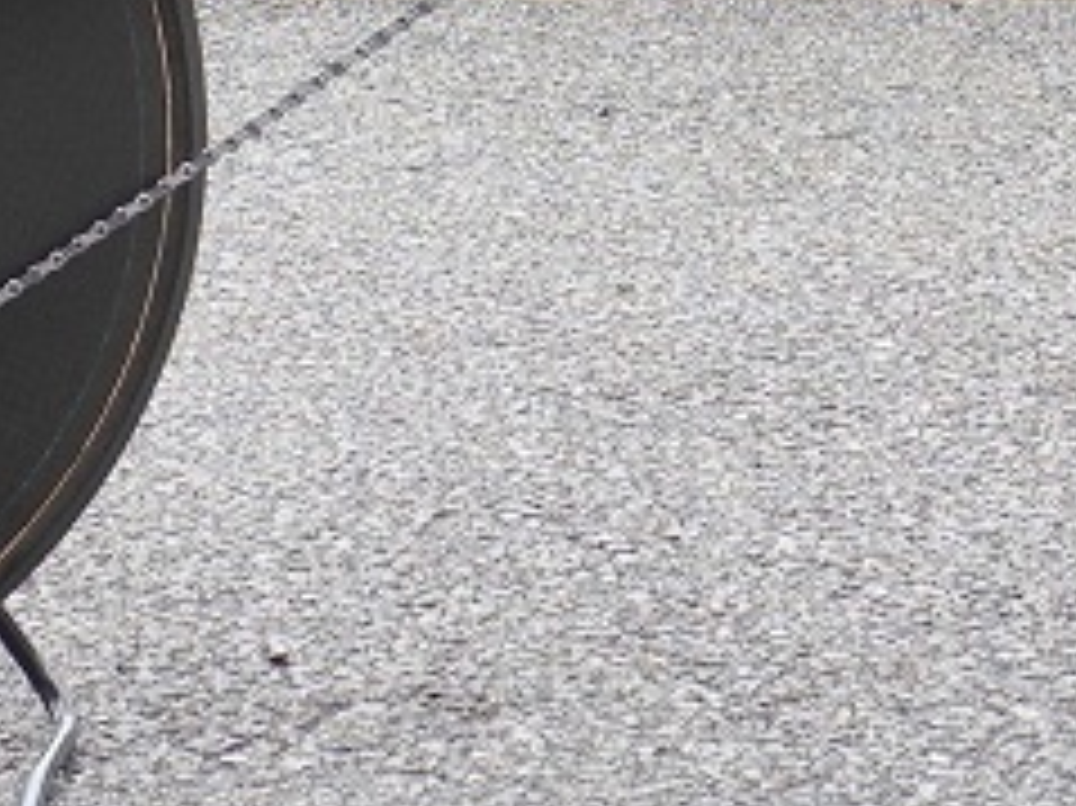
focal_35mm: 236
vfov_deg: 6.2
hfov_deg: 8.4
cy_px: -324
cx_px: 702
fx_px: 7332
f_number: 3.5
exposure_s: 1/154
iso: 100
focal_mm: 11.8
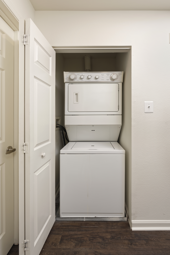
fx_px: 113
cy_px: 128
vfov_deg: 96.7
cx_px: 85
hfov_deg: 73.8
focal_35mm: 16
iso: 250
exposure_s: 1/50
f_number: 9
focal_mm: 16
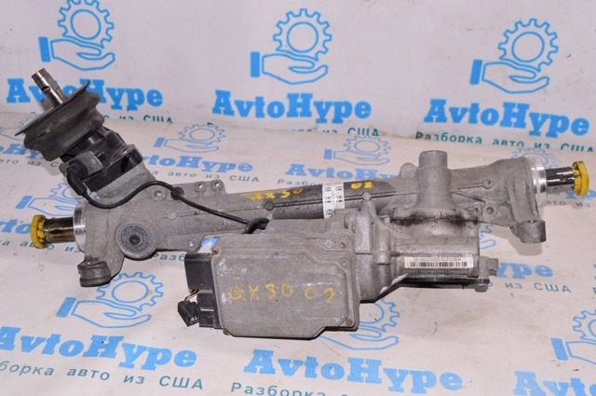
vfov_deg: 29.8
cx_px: 298
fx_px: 744
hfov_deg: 43.7
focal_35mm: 45
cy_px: 198
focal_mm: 30
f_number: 8
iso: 1600
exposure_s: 1/200
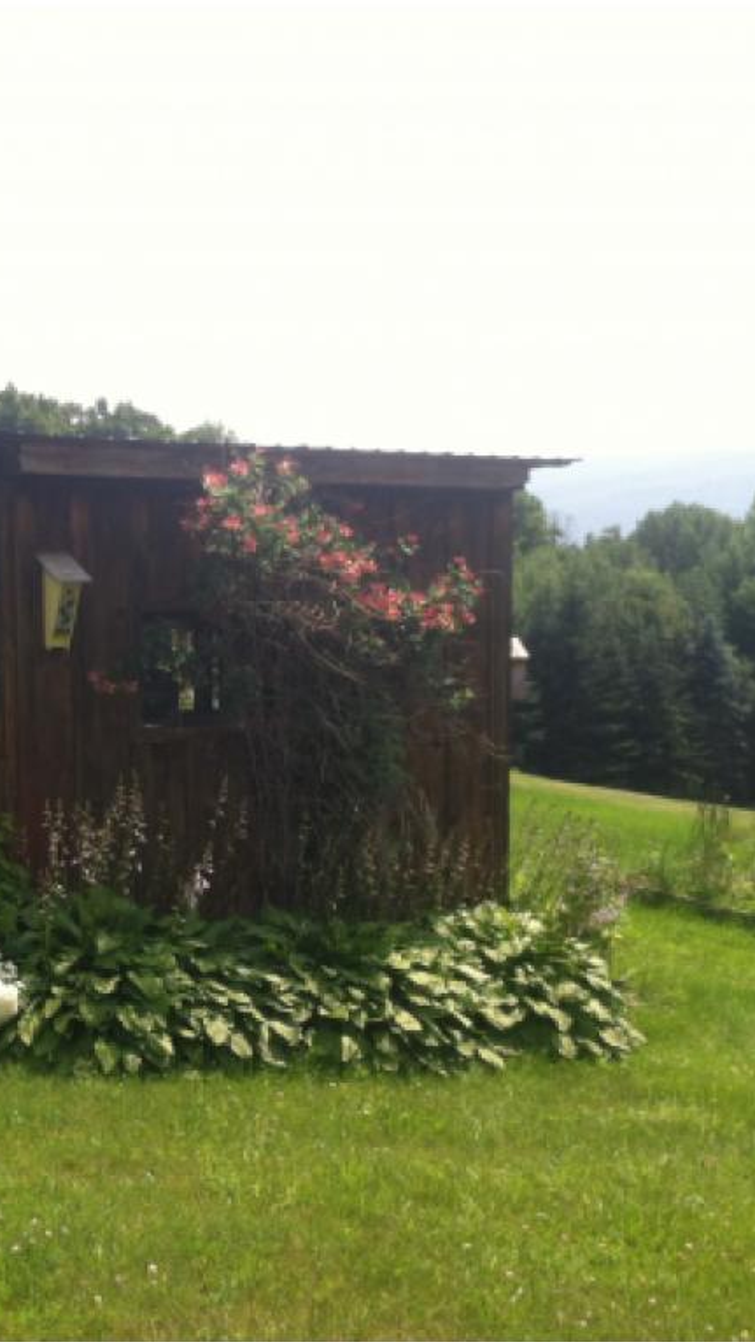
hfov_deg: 23.4
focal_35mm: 51
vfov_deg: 40.6
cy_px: 672
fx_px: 1815
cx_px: 256
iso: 80
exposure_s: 1/696
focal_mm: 3.85
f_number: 2.8
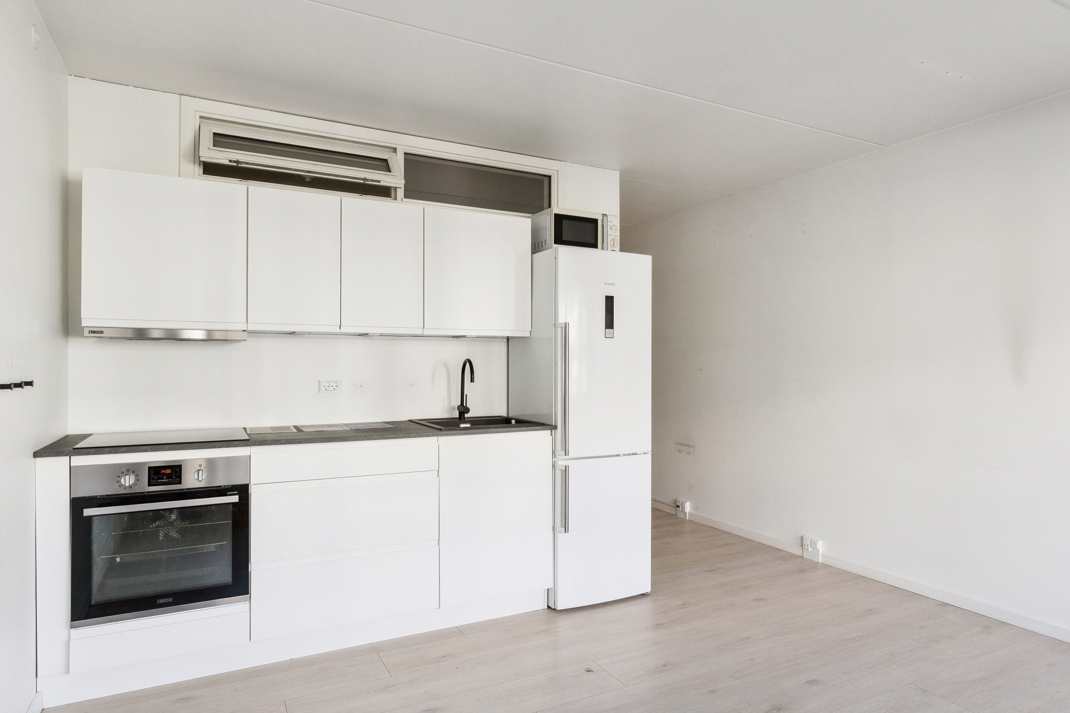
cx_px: 535
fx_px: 624
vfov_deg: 59.5
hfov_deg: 81.2
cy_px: 356
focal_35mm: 21
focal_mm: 14
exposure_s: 1/50
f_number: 7.1
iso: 400
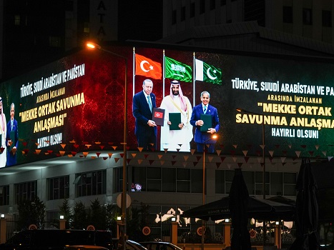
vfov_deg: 12.3
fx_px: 1158
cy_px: 118
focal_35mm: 120
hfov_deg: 16.4
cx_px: 137
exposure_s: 1/30
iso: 800
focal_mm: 94
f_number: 7.1
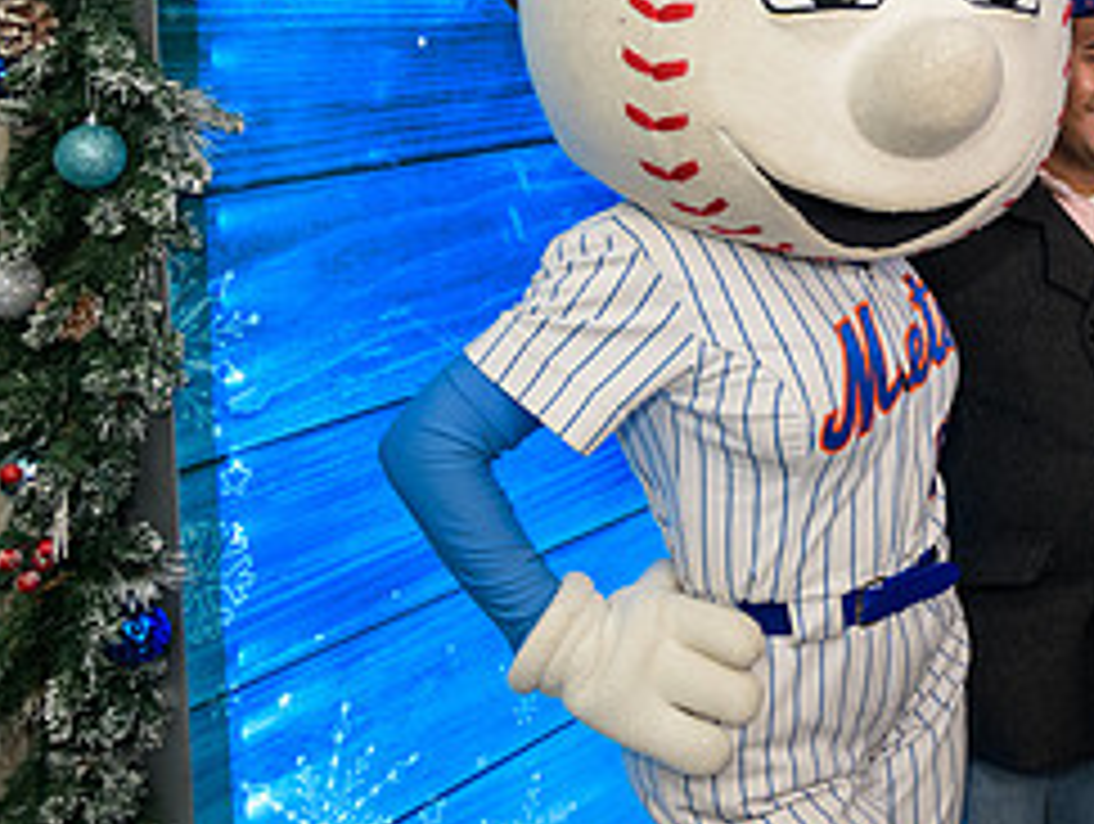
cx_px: 1099
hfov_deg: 32.1
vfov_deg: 25.9
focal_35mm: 55
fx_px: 1741
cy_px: 106
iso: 400
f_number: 3.2
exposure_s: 1/160
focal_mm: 24
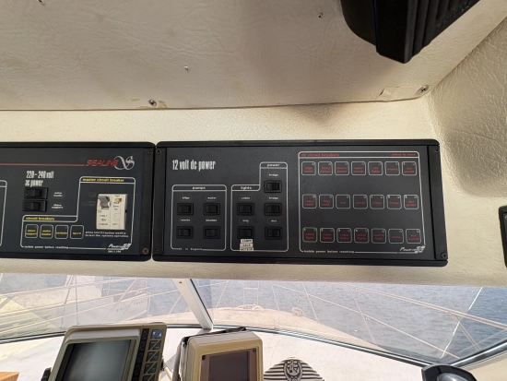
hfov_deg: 102.0
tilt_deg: +20.7
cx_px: 254
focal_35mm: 14
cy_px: 190
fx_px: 205
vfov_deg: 85.7
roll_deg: -0.2
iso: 160
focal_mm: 2.22
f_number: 2.2
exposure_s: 1/99
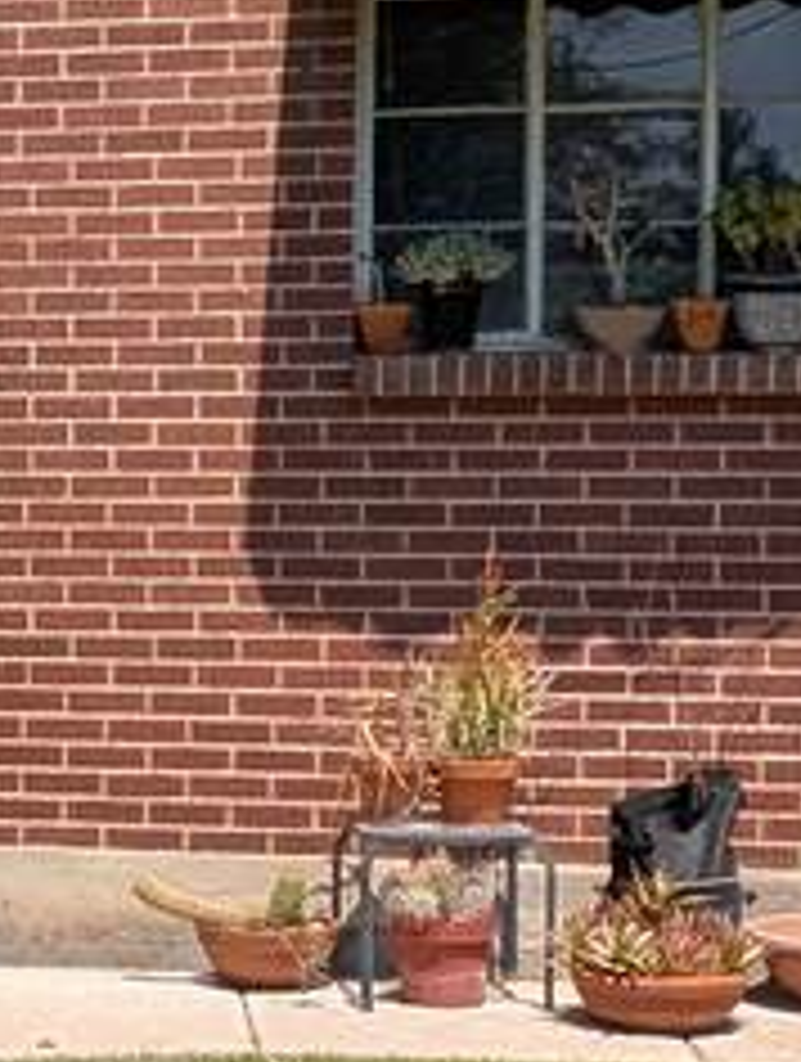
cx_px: -371
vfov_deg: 24.9
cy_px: 612
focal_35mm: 78
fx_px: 2398
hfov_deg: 17.3
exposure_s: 1/3077
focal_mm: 2.02
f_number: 1.7
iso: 55
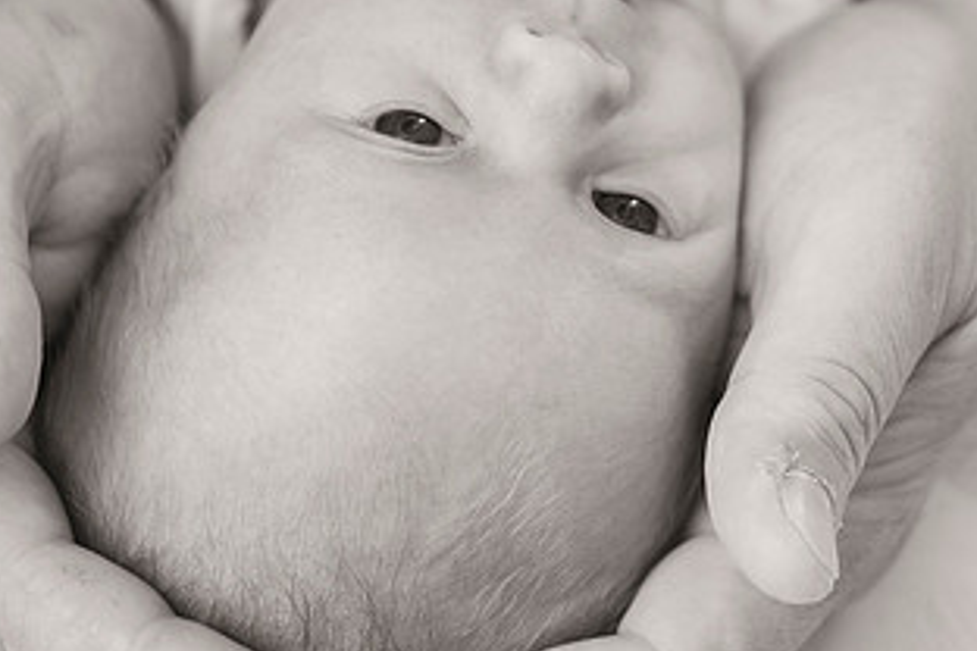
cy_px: 225
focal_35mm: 173
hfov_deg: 11.9
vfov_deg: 7.9
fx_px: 4695
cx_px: 564
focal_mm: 90
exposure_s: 1/200
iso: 1000
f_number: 3.5
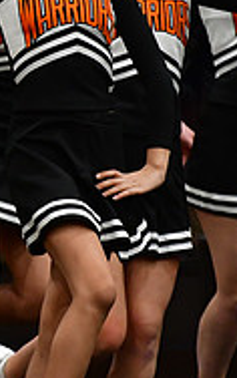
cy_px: 23
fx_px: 9705
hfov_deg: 1.4
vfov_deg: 2.2
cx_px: -339
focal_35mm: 942
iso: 4000
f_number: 3.5
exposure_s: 1/500
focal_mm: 200
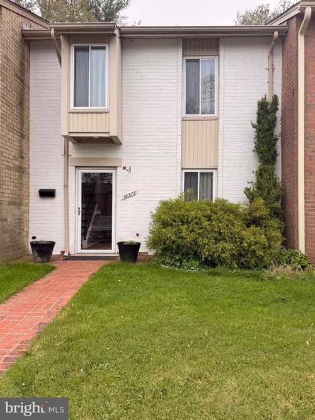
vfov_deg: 71.6
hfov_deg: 56.8
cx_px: 158
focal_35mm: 24
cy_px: 210
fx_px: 291
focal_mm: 6.76
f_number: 1.78
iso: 80
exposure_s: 1/805
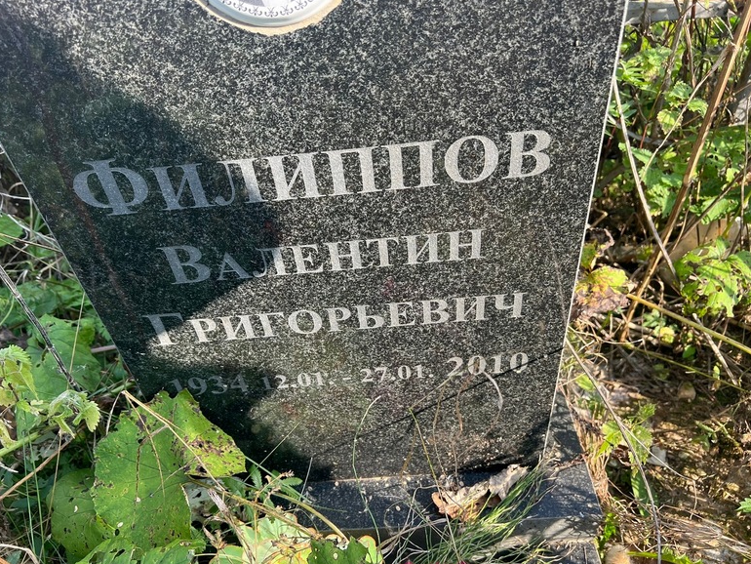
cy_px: 291
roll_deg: +4.9
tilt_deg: -43.5
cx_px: 366
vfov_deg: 51.4
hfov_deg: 65.3
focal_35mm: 27
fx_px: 586
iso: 50
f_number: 1.5
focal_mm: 5.7
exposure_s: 1/504
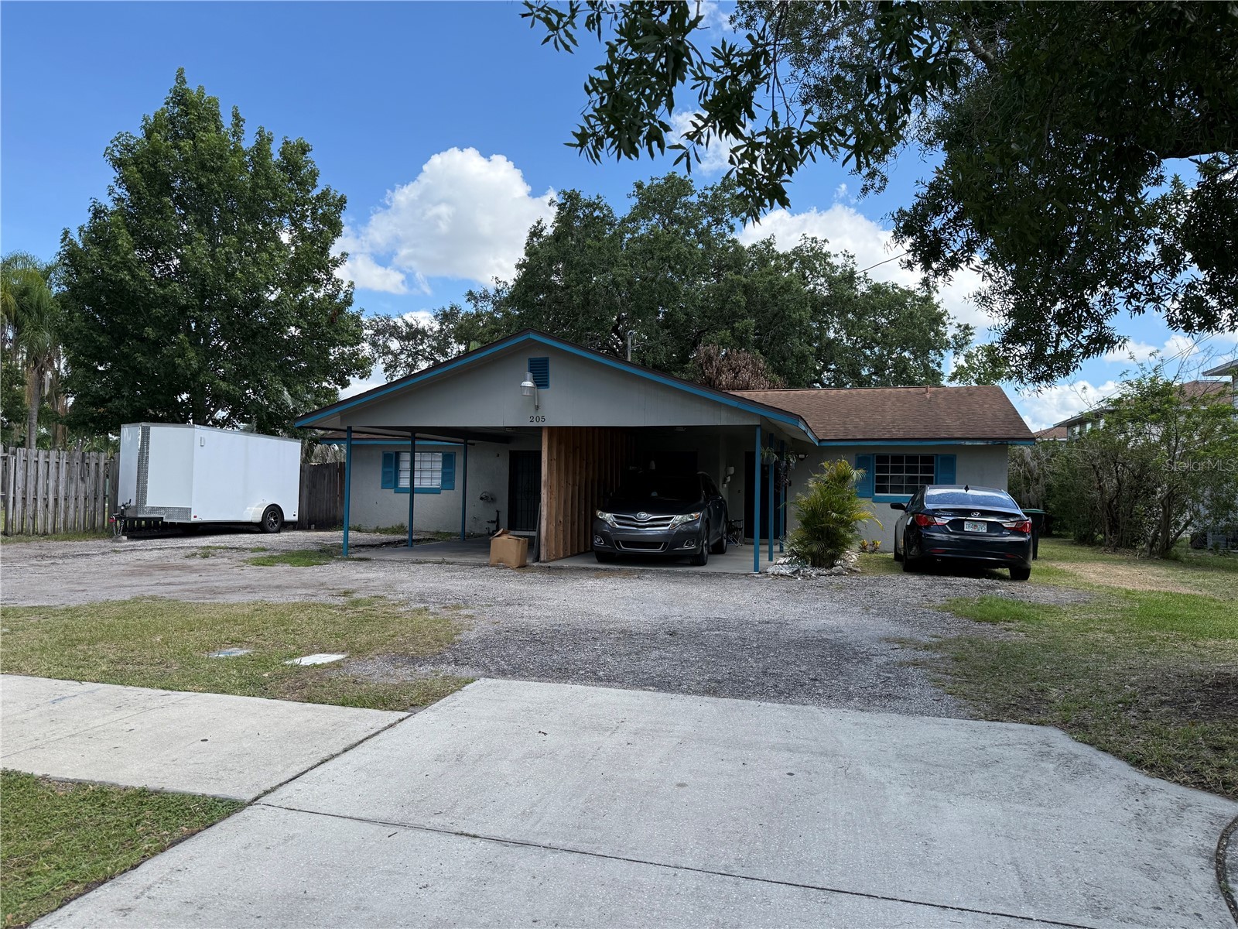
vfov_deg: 56.8
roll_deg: -1.1
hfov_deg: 71.6
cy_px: 464
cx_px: 619
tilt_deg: +1.6
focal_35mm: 24
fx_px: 858
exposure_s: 1/2299
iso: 100
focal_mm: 6.76
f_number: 1.78
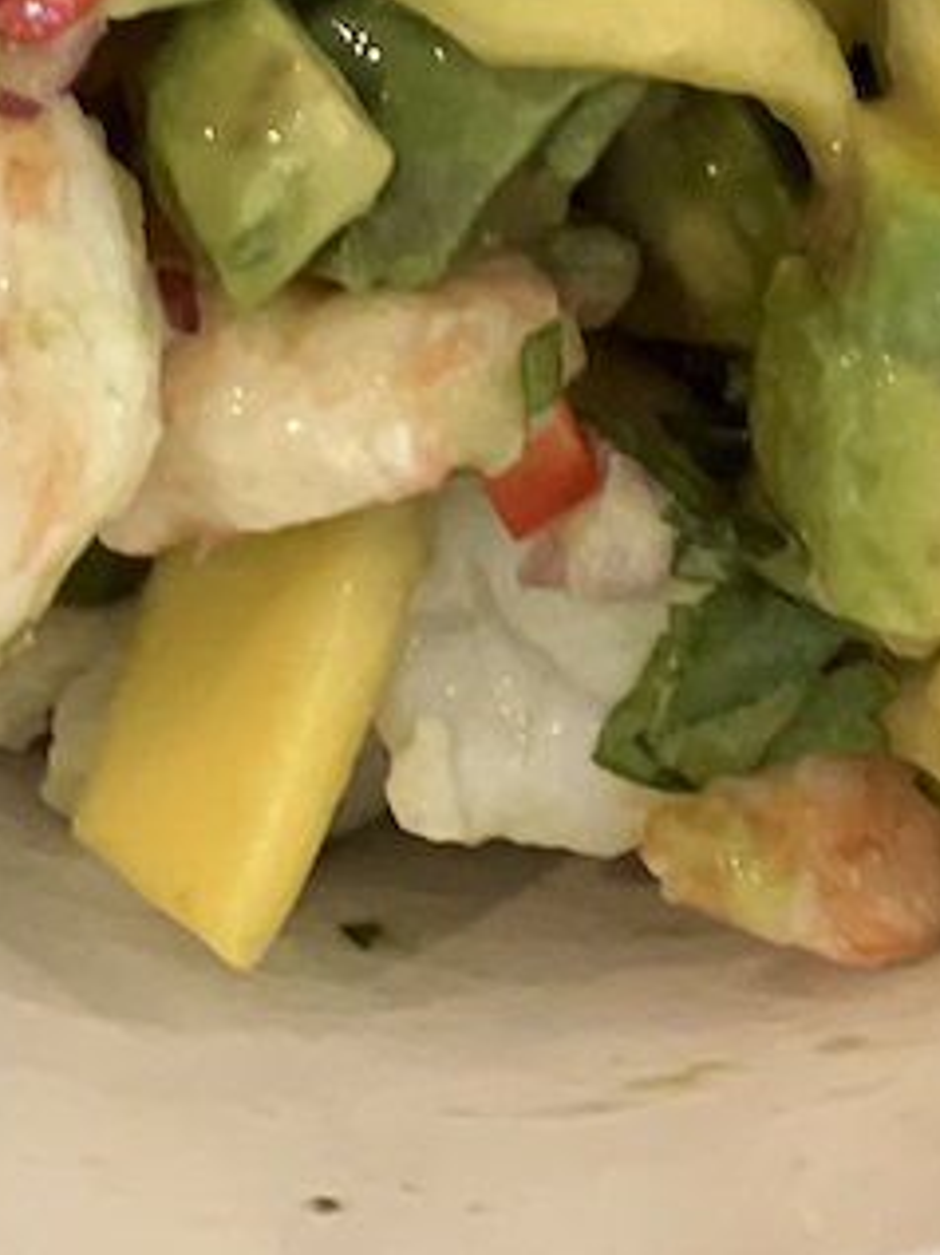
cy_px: -1087
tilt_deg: -80.1
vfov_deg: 6.0
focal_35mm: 323
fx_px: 11711
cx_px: 727
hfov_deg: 4.6
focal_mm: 9
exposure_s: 1/40
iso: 250
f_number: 2.8
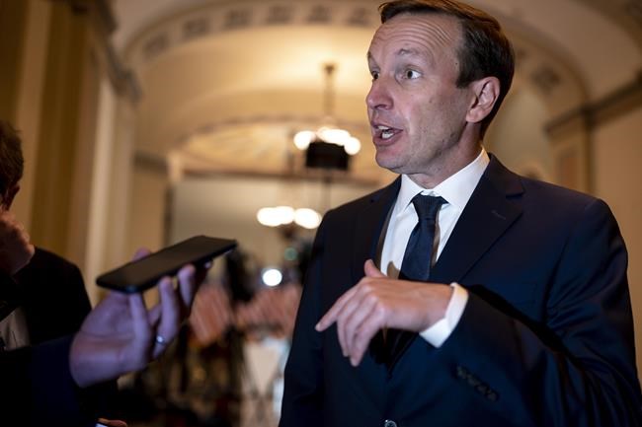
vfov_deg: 37.8
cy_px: 214
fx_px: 624
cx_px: 321
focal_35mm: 35
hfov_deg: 54.4
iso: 1600
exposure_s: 1/400
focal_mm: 35
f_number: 1.4
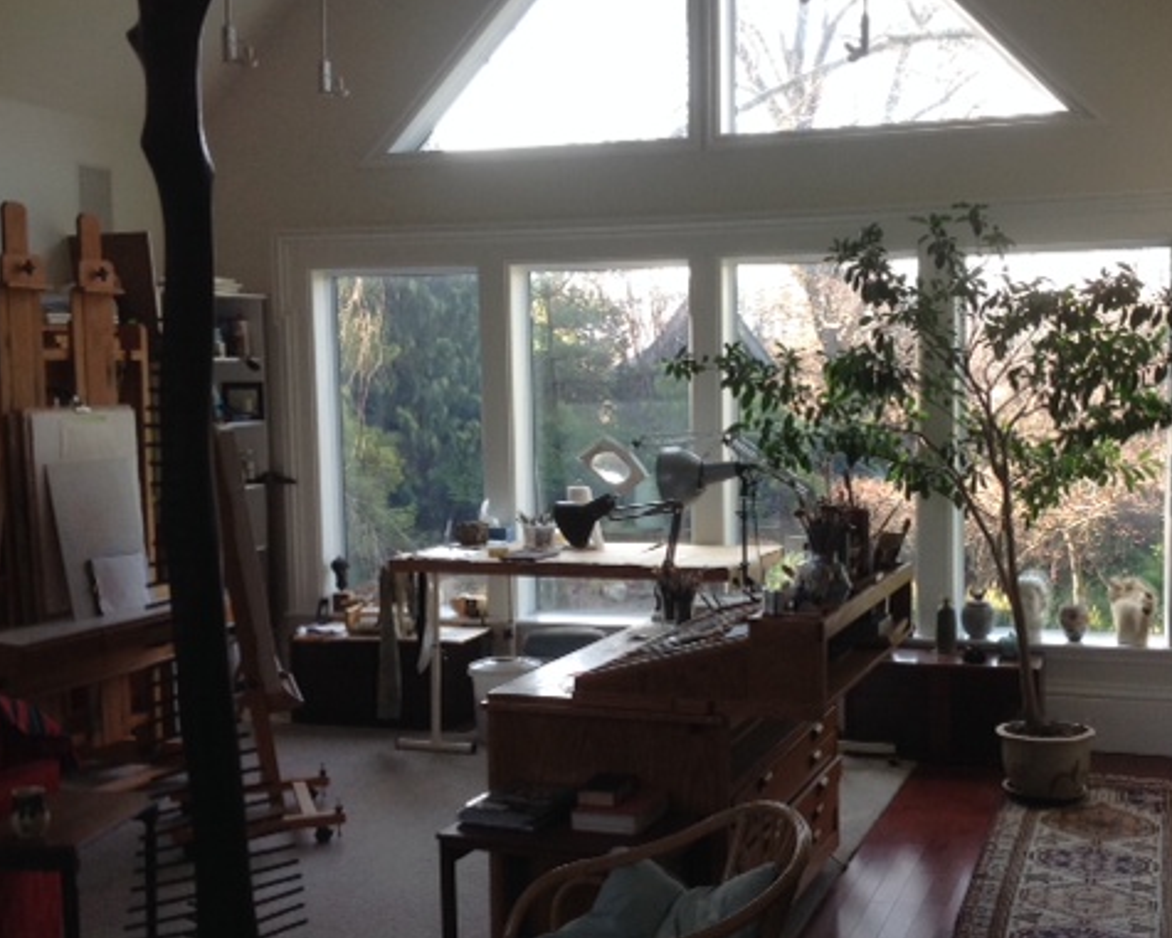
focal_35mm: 46
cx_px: 711
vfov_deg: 32.7
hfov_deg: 40.1
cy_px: 501
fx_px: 1596
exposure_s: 1/120
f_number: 2.4
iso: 100
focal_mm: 4.28
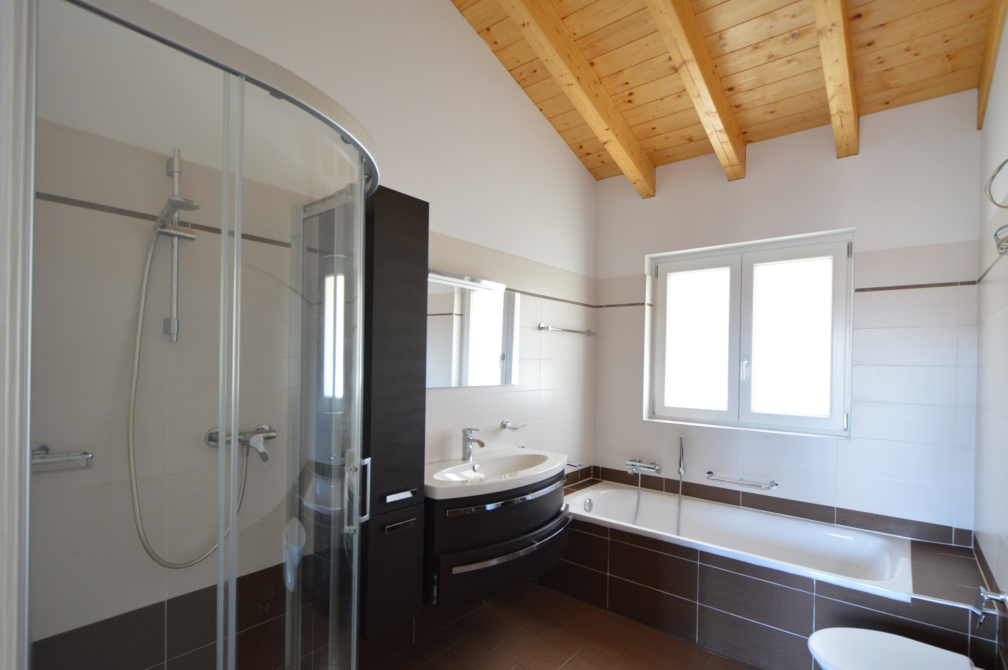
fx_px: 448
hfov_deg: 96.7
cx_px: 528
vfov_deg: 73.6
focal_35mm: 16
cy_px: 356
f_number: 3.5
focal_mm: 10
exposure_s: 1/15
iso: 720
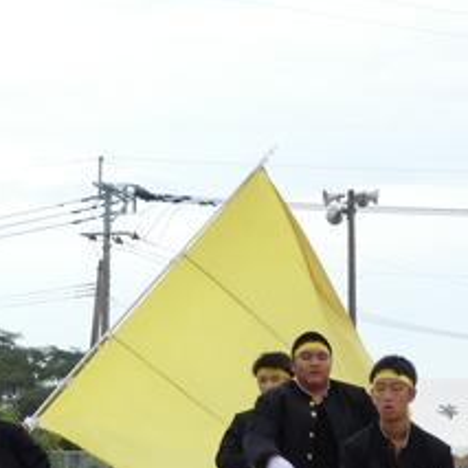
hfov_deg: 6.5
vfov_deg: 6.5
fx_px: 4115
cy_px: 387
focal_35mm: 269
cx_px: -42
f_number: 5.3
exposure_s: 1/160
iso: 80
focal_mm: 24.2
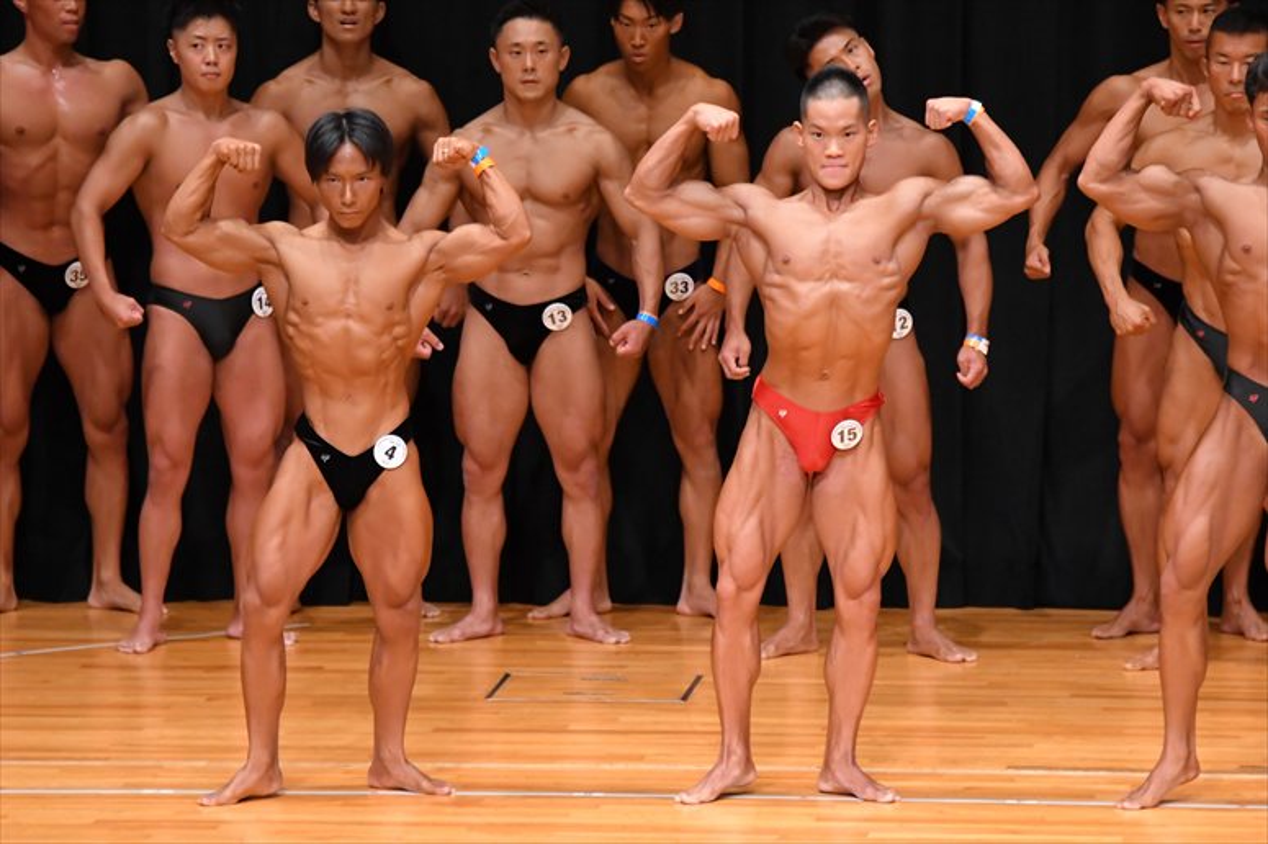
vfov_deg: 4.8
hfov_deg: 7.2
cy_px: 422
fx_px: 10034
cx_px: 634
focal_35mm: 285
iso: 5000
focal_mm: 190
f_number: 5.6
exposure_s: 1/400
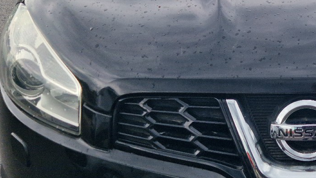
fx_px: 578
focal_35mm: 69
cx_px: 300
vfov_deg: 17.5
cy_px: 76
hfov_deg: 29.0
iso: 50
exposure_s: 1/667
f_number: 1.8
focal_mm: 5.4
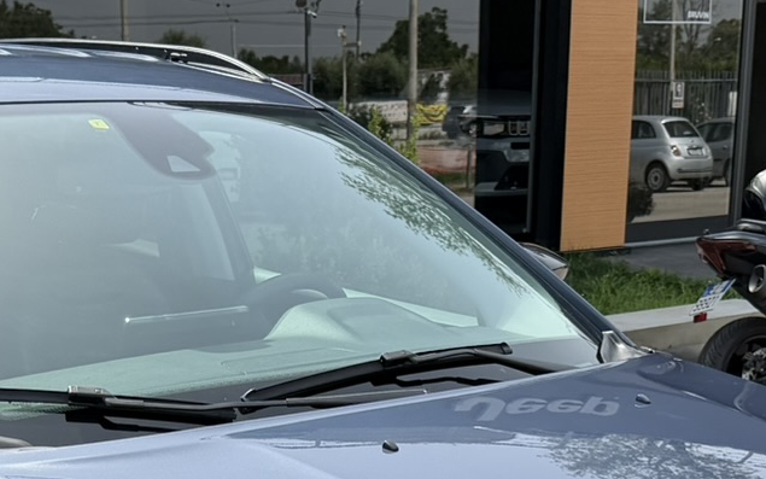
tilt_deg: -17.7
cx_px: 288
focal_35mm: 82
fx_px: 1712
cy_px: 671
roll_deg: +1.1
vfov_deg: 15.0
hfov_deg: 25.1
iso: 80
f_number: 1.78
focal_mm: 6.76
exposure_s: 1/2370
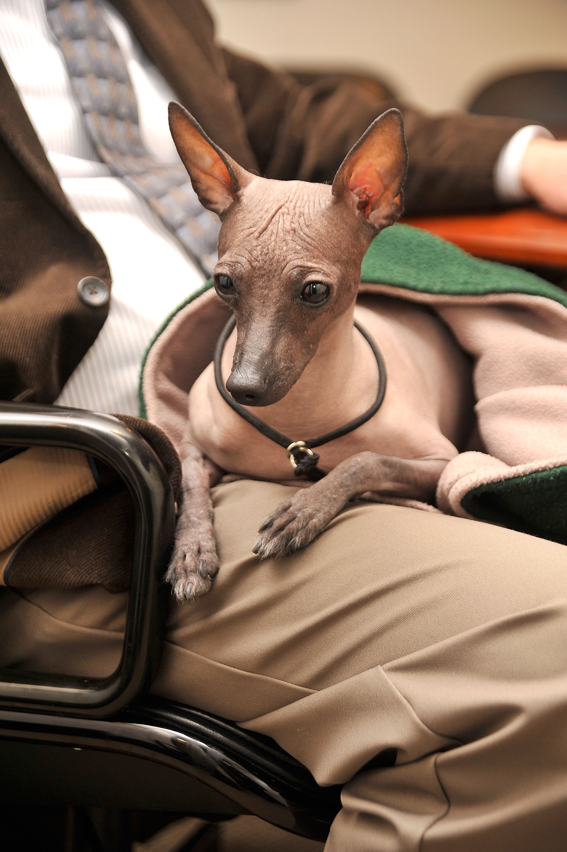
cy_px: 426
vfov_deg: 28.9
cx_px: 284
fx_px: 1655
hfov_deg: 19.4
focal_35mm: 70
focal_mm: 70
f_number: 4.5
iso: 320
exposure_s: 1/60
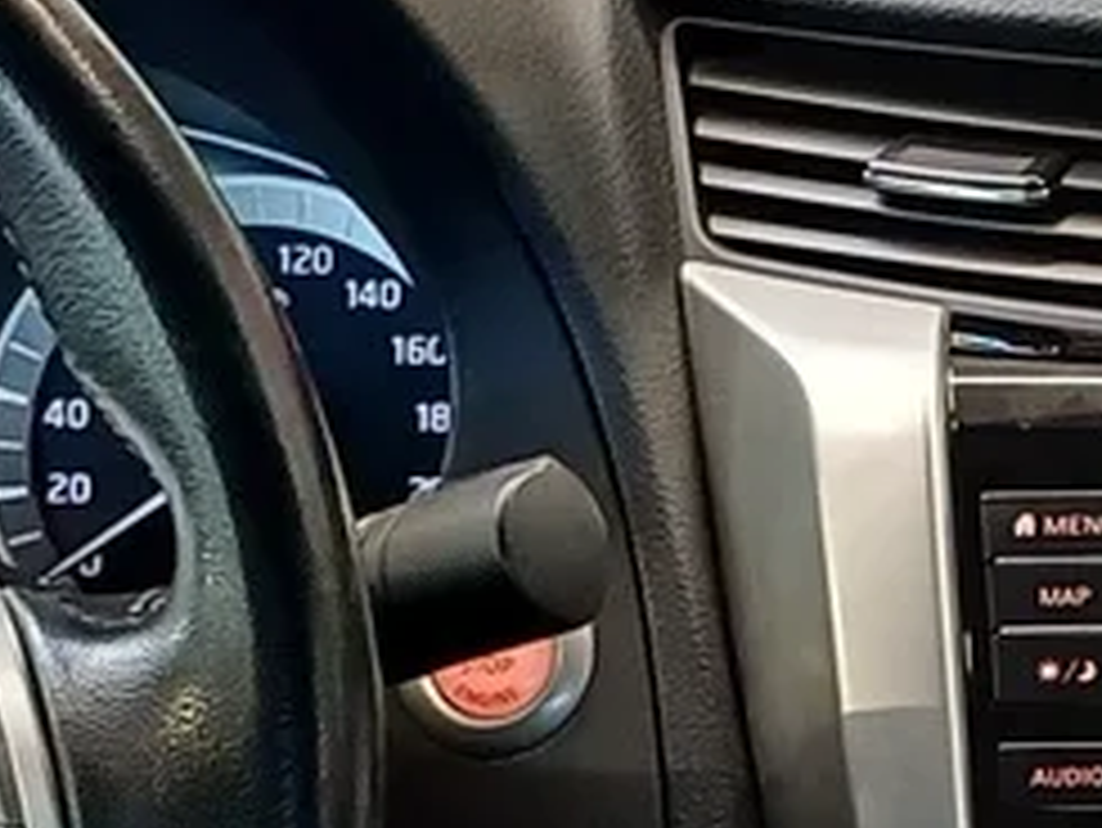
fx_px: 5192
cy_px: 945
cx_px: 1556
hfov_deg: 11.7
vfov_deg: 9.0
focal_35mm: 163
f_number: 1.8
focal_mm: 4.65
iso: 320
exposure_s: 1/50
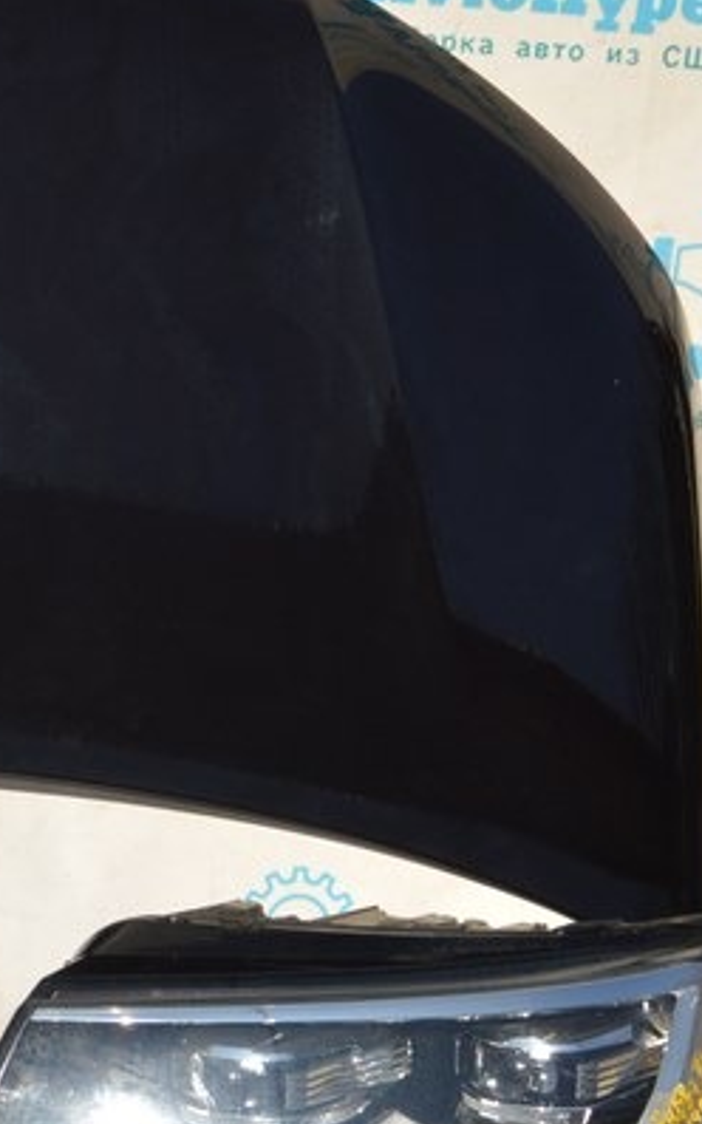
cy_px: 437
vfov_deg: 16.6
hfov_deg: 10.1
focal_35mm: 126
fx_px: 3858
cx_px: -359
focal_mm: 32
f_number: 13
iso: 100
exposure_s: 1/200
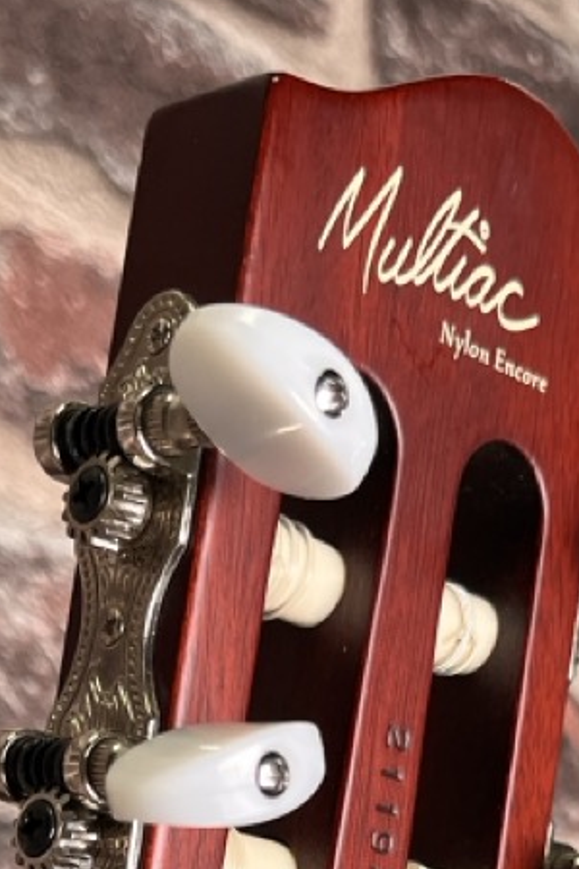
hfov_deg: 17.7
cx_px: 307
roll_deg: +1.7
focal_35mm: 77
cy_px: 1056
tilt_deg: +8.5
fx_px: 1857
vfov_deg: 23.9
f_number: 1.6
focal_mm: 5.1
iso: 100
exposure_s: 1/122
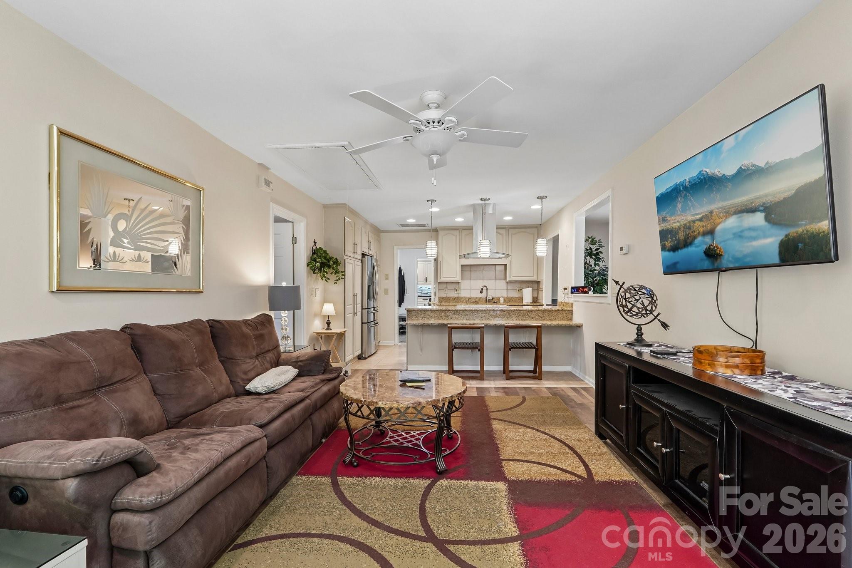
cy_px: 284
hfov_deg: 100.4
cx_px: 426
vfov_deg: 77.3
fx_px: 355
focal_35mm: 15
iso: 400
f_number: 8
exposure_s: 1/4
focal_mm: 10
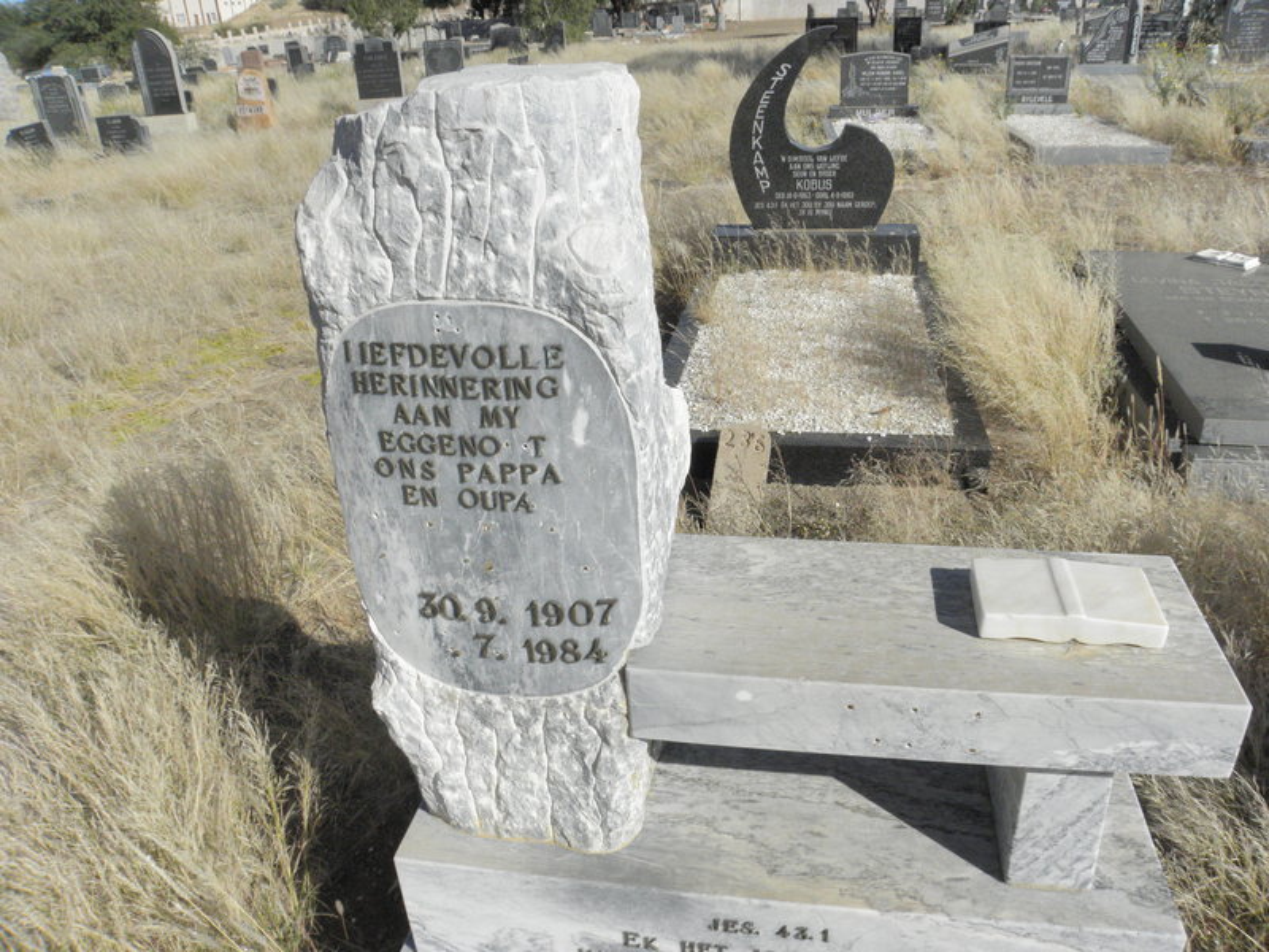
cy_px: 476
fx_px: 953
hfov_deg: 67.3
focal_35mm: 26
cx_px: 634
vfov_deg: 53.1
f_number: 6.3
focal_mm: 4.6
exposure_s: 1/1600
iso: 200
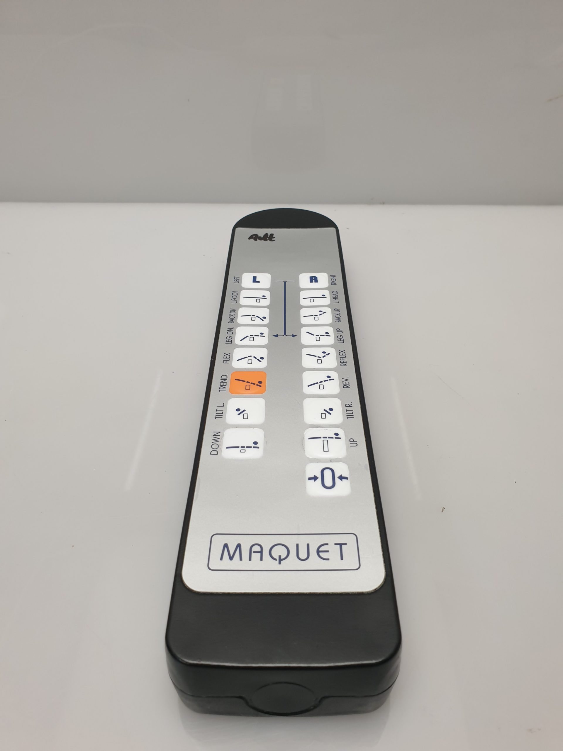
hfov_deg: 53.1
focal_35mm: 26
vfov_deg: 67.3
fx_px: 564
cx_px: 282
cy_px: 376
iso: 100
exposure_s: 1/100
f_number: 2.4
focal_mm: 4.3
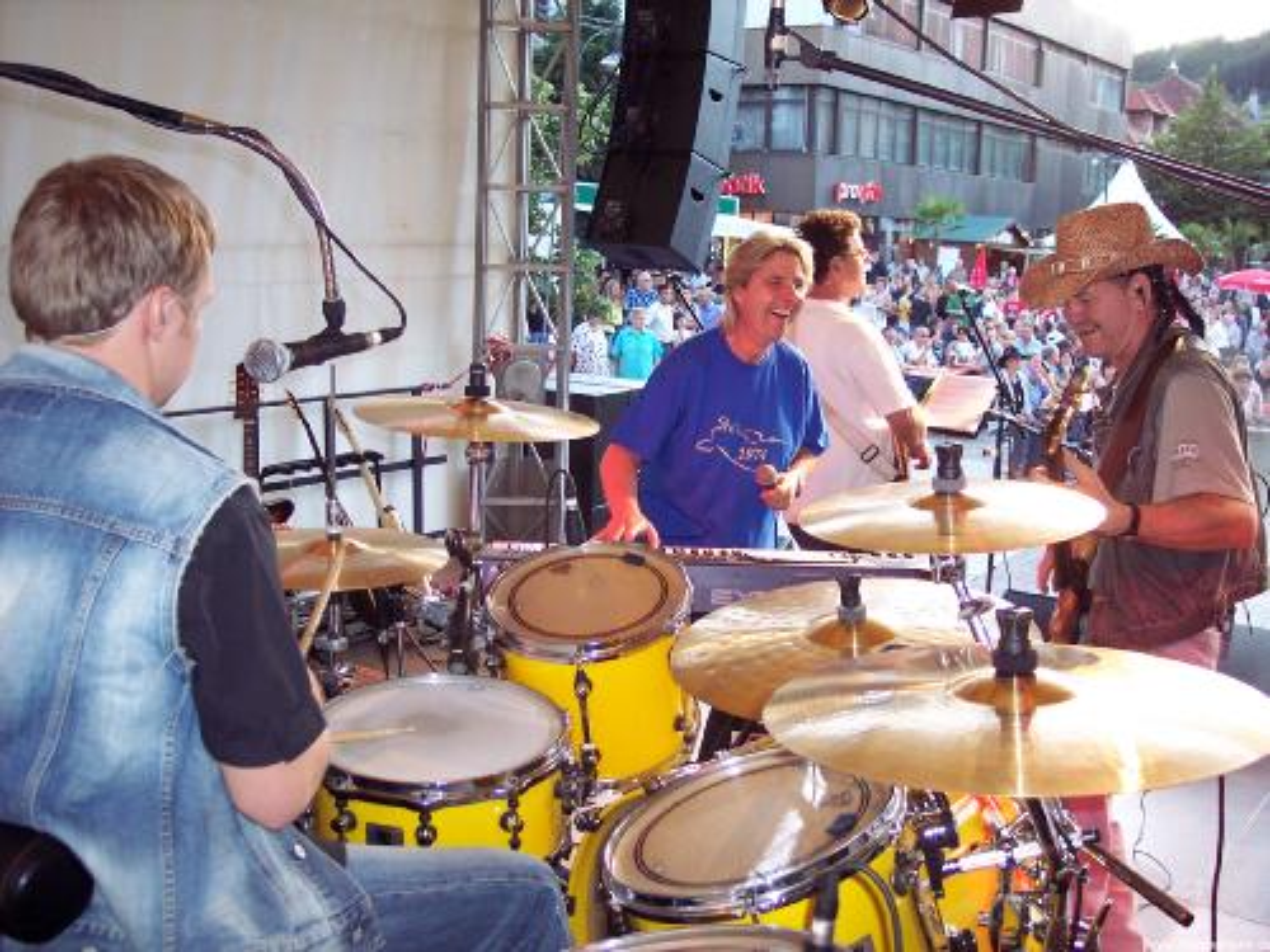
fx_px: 1431
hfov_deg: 47.9
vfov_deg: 36.8
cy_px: 476
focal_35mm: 39
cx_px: 635
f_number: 2.8
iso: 140
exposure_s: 1/60
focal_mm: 8
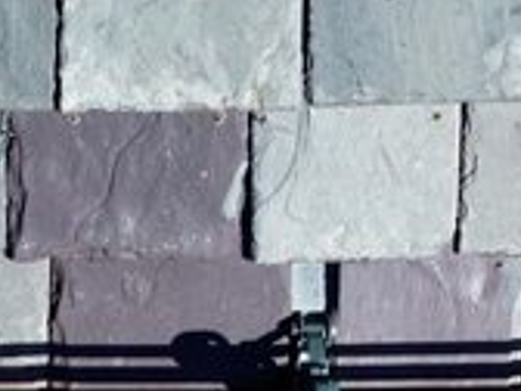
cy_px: 1365
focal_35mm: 501
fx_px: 7540
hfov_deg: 3.9
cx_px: -537
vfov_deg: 2.9
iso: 100
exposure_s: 1/100
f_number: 2.8
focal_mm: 19.35
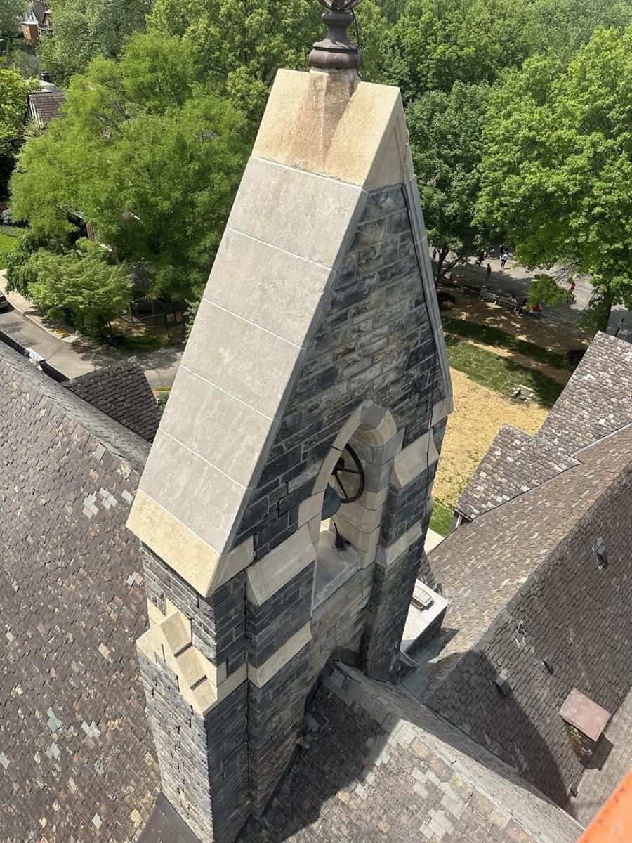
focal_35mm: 24
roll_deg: -4.9
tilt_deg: -36.0
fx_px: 584
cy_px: 422
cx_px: 316
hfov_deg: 56.8
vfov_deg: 71.6
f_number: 1.78
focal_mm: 6.86
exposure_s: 1/3356
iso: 80
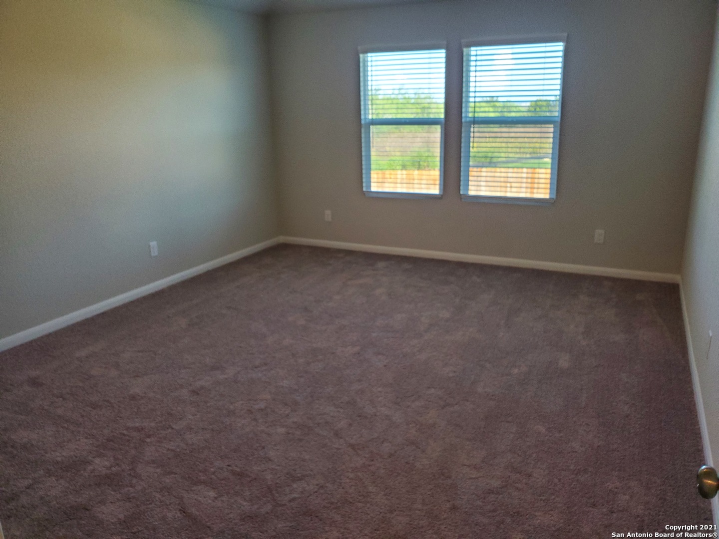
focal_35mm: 26
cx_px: 360
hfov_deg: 67.3
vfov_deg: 53.1
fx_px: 540
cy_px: 270
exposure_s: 1/120
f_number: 2.4
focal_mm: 4.3
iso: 250
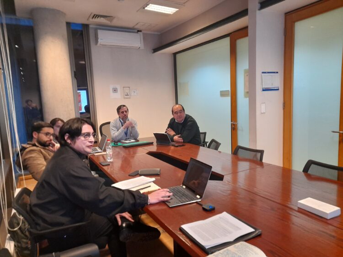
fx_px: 248
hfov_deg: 69.4
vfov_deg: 54.9
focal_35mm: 25
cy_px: 128
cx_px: 172
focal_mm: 4.6
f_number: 2
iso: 400
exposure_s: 1/33
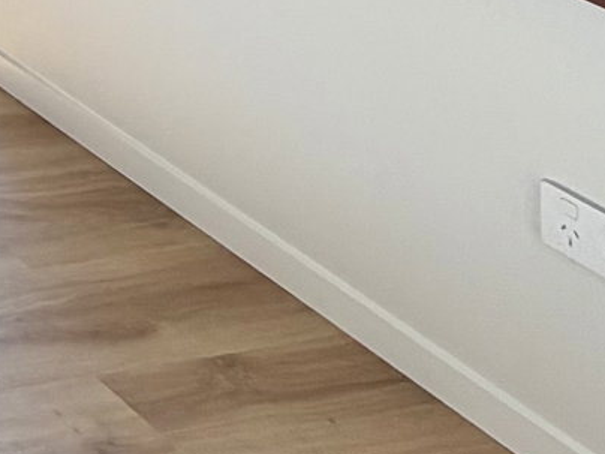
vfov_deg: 11.9
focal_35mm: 90
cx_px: -912
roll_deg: +0.9
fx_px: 1573
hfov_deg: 13.9
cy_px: -761
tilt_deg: +0.2
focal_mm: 2.22
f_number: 2.2
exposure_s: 1/100
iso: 40
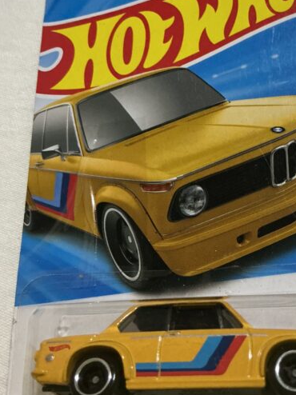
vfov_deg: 40.4
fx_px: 536
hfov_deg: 30.5
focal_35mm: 47
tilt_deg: -64.2
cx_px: 212
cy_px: 182
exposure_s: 1/30
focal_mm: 3
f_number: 1.8
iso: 400
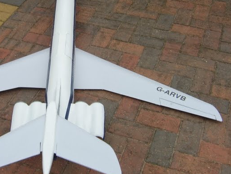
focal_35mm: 48
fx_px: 320
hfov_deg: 38.5
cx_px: 55
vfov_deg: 30.1
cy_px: 62
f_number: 5.6
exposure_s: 1/78
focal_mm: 8.13
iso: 50
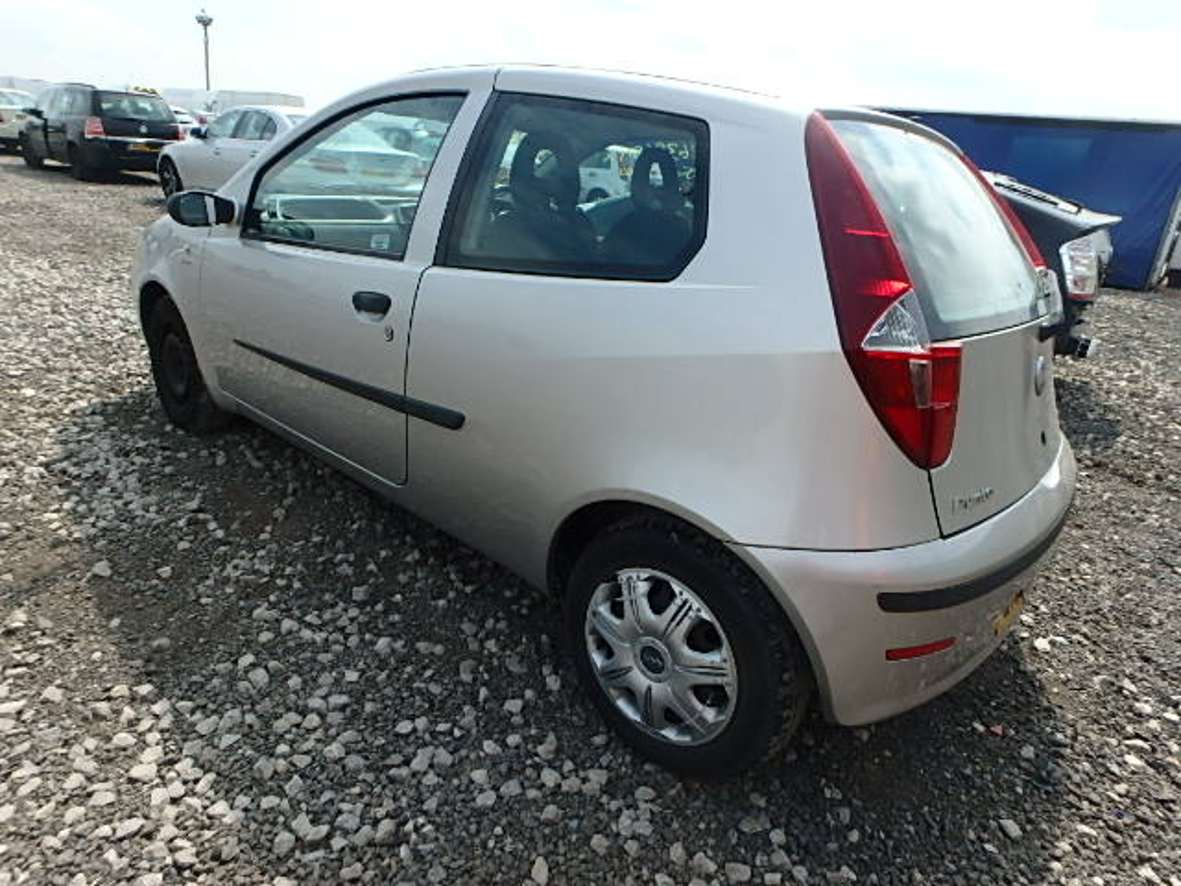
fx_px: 716
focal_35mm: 21
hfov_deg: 79.0
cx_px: 590
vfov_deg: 63.4
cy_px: 443
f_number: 6
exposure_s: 1/320
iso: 125
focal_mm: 3.7
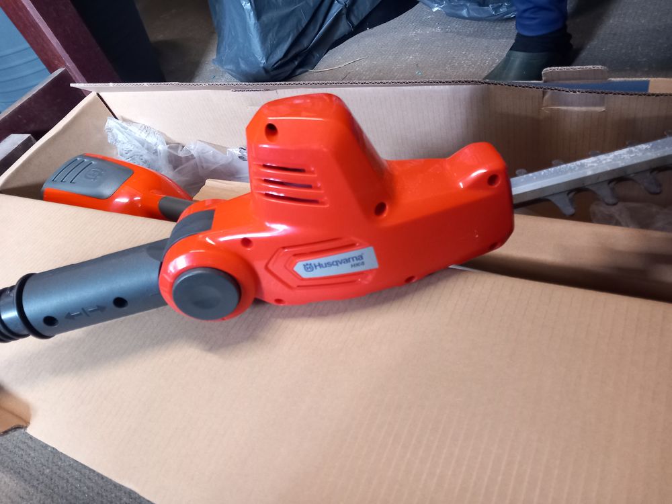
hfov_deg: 65.3
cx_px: 336
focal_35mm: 27
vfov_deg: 51.4
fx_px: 524
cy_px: 252
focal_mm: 4
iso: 500
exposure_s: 1/25
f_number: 1.8
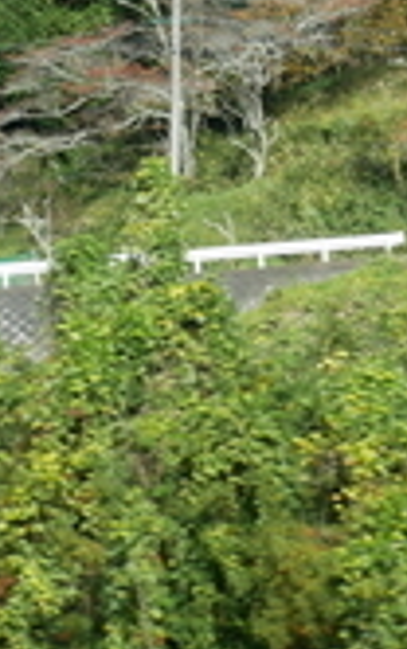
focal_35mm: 130
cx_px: 258
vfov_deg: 15.4
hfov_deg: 10.1
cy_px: -166
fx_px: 2303
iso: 200
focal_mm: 17
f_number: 6.3
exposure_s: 1/320
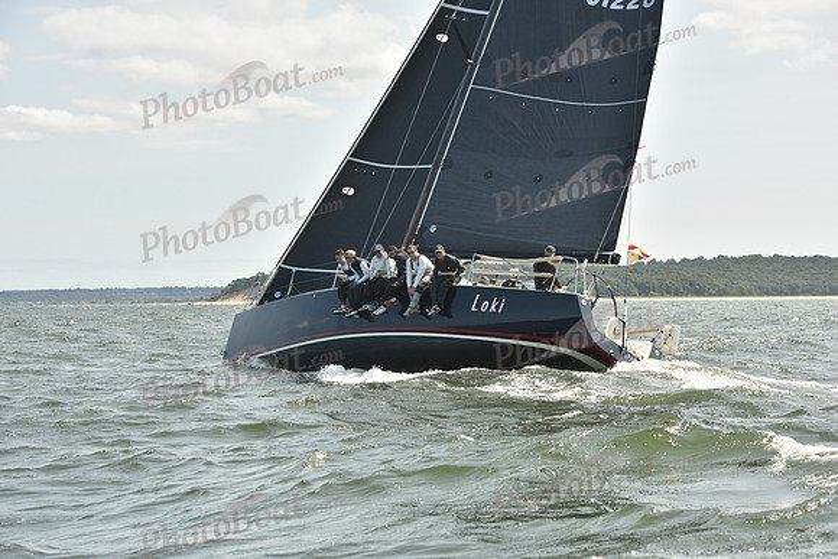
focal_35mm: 98
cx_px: 419
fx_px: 2282
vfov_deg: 14.0
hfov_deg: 20.8
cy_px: 280
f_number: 7.1
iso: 250
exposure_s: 1/800
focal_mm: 98
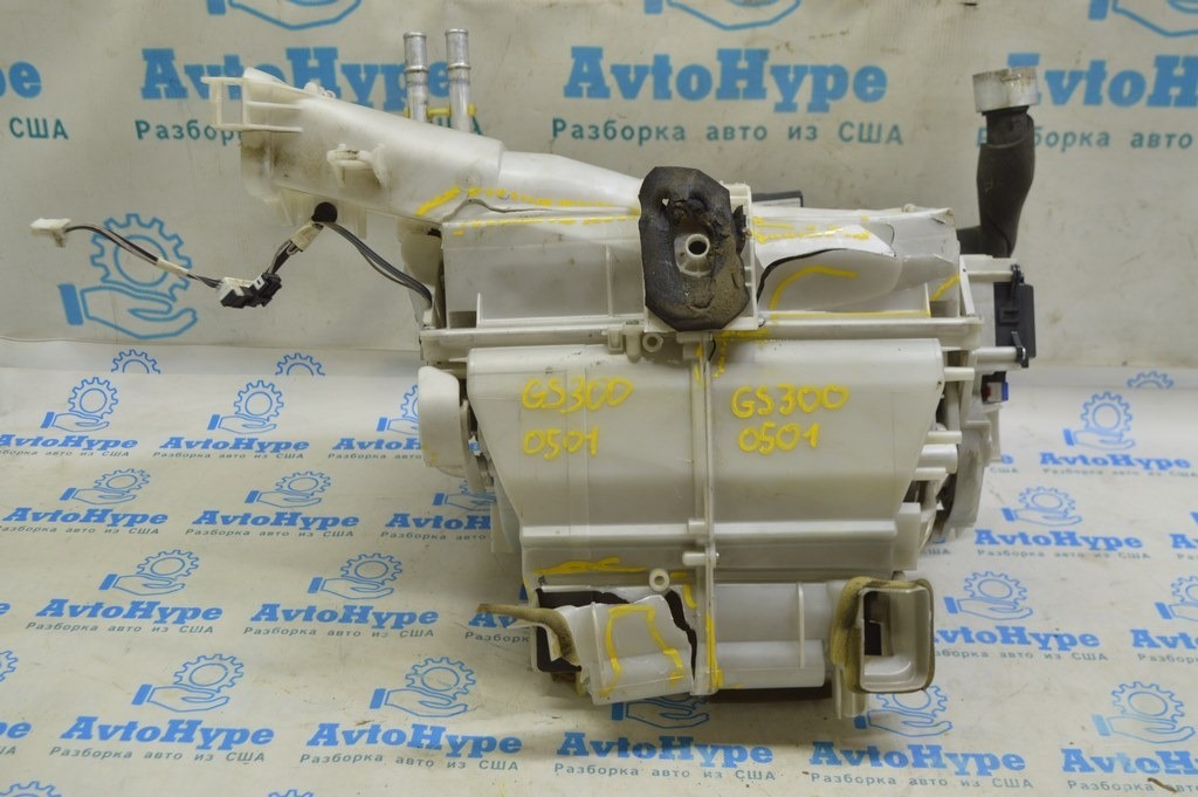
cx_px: 599
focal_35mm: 40
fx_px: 1347
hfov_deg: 48.0
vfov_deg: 33.0
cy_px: 398
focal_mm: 27
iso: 400
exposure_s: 1/25
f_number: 5.6
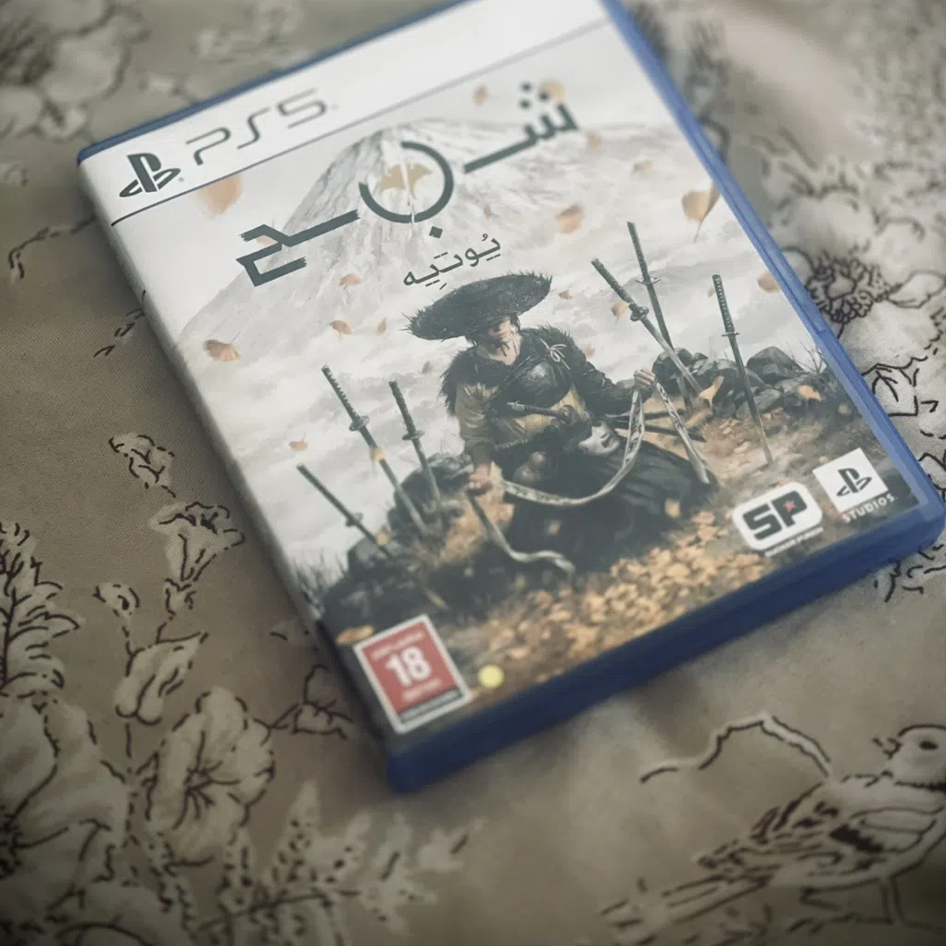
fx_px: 2814
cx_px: 473
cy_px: 365
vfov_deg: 19.1
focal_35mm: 91
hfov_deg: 19.1
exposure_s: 1/40
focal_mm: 9
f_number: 2.8
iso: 200
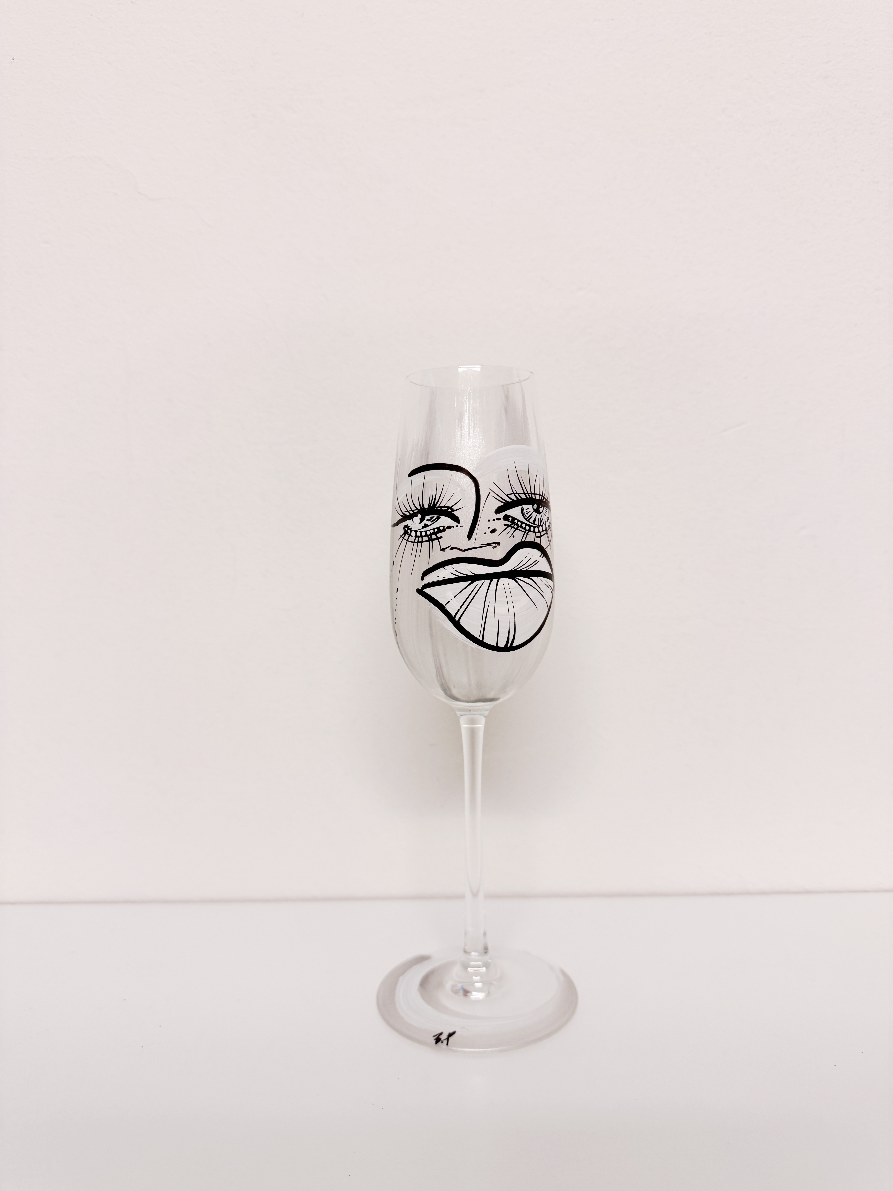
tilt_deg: -4.4
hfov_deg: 56.8
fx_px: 826
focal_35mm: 24
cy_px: 596
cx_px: 446
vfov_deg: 71.6
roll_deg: +0.6
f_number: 1.78
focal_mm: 6.76
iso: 160
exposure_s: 1/100
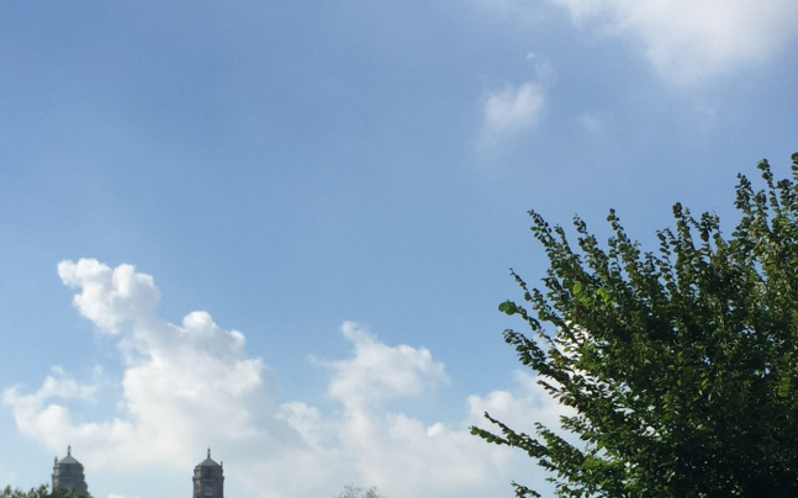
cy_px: 471
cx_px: 438
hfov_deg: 27.1
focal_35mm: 76
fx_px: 1652
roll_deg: -0.6
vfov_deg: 16.9
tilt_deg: +9.0
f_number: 2.2
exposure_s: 1/2326
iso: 32
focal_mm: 4.15
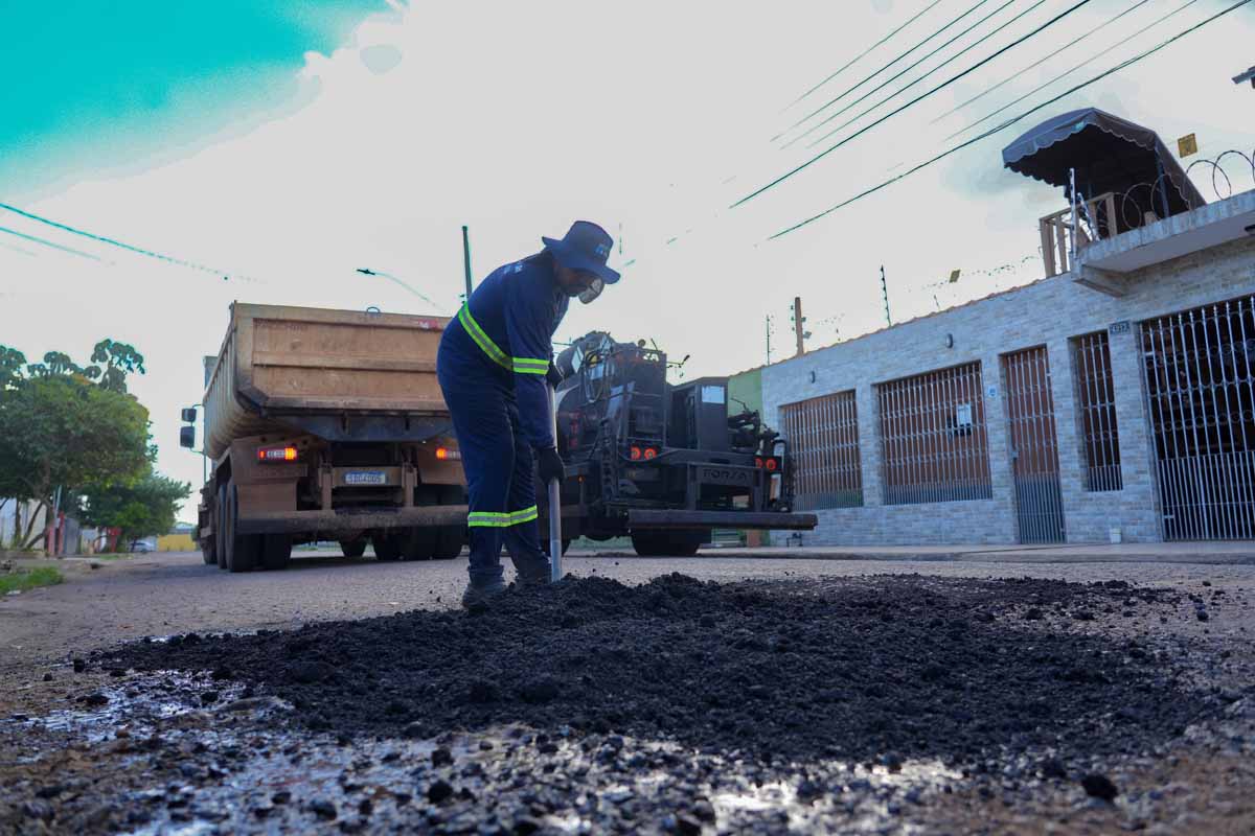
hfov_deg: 71.5
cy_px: 418
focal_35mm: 25
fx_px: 871
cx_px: 628
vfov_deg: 51.3
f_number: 4
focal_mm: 25
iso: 250
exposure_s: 1/250
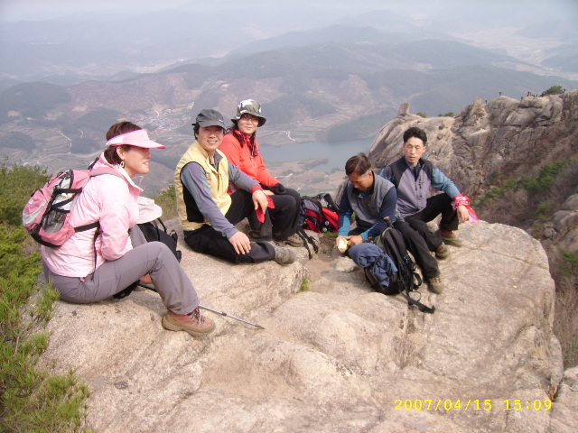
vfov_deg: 40.7
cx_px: 289
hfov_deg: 52.6
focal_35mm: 35
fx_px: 584
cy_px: 216
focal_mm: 5.95
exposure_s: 1/192
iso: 50
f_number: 5.8
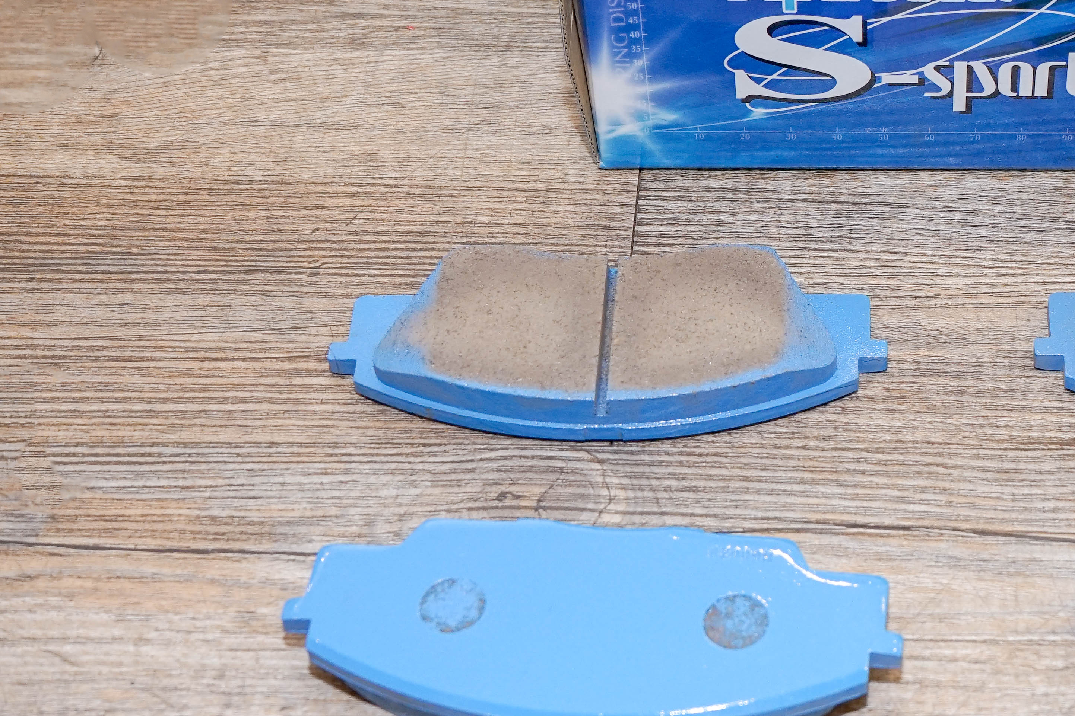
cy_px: 207
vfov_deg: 17.2
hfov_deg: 25.0
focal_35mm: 79
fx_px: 2359
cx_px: 948
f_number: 7.1
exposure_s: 1/50
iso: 1000
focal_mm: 38
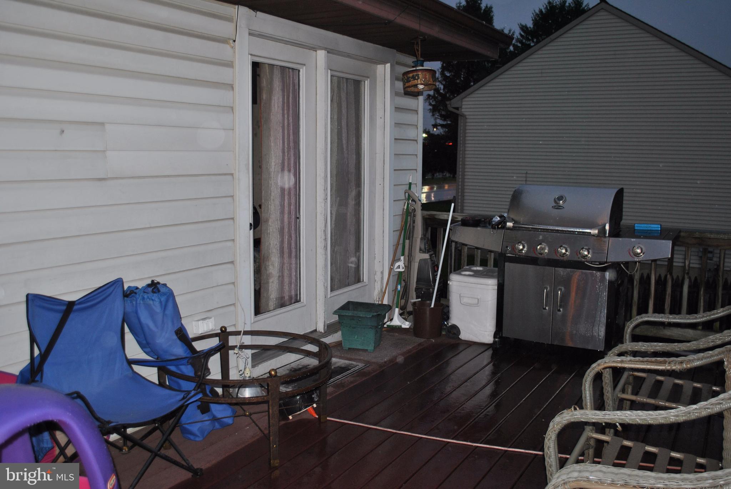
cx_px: 366
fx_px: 671
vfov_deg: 40.1
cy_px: 244
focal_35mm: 33
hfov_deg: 57.2
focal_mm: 22
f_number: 4
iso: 200
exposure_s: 1/60
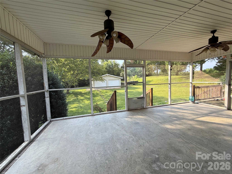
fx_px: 94
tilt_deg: -2.7
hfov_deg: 102.1
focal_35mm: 14
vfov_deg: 85.7
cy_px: 87
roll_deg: +1.7
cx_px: 116
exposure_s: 1/239
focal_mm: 2.22
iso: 50
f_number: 2.2
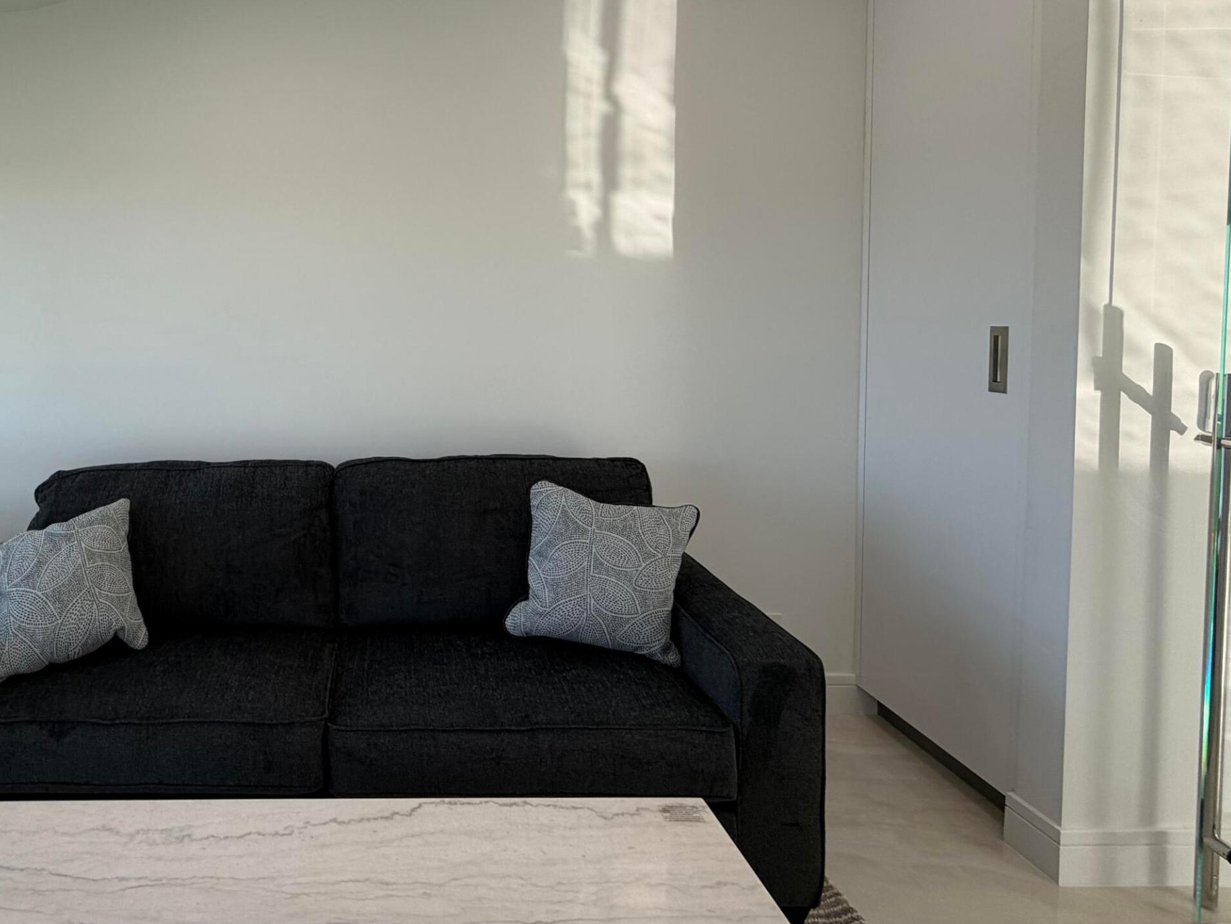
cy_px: 359
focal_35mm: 22
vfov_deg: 60.4
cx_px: 348
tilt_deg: -2.9
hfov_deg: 72.4
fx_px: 782
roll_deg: +1.3
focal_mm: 2.22
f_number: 2.2
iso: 50
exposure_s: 1/121
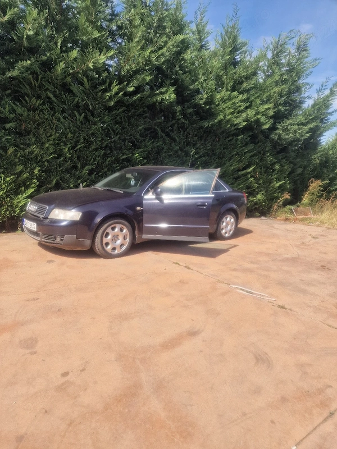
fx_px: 299
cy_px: 224
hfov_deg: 58.9
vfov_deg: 73.9
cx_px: 168
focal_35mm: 23
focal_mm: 6.4
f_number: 1.8
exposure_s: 1/769
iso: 50
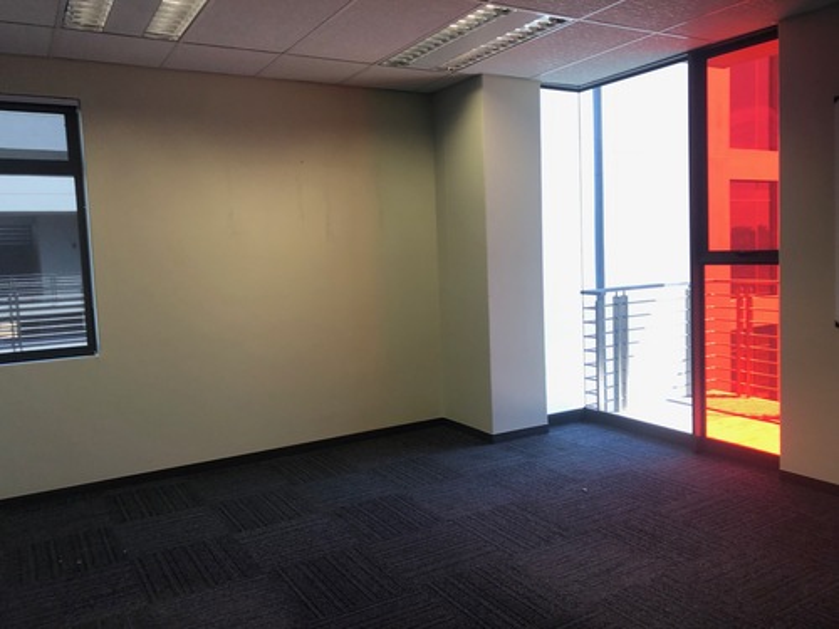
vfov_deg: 49.7
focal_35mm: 28
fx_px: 679
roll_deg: +2.0
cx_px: 420
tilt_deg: -4.8
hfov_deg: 63.4
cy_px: 314
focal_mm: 3.99
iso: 25
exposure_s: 1/50
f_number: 1.8
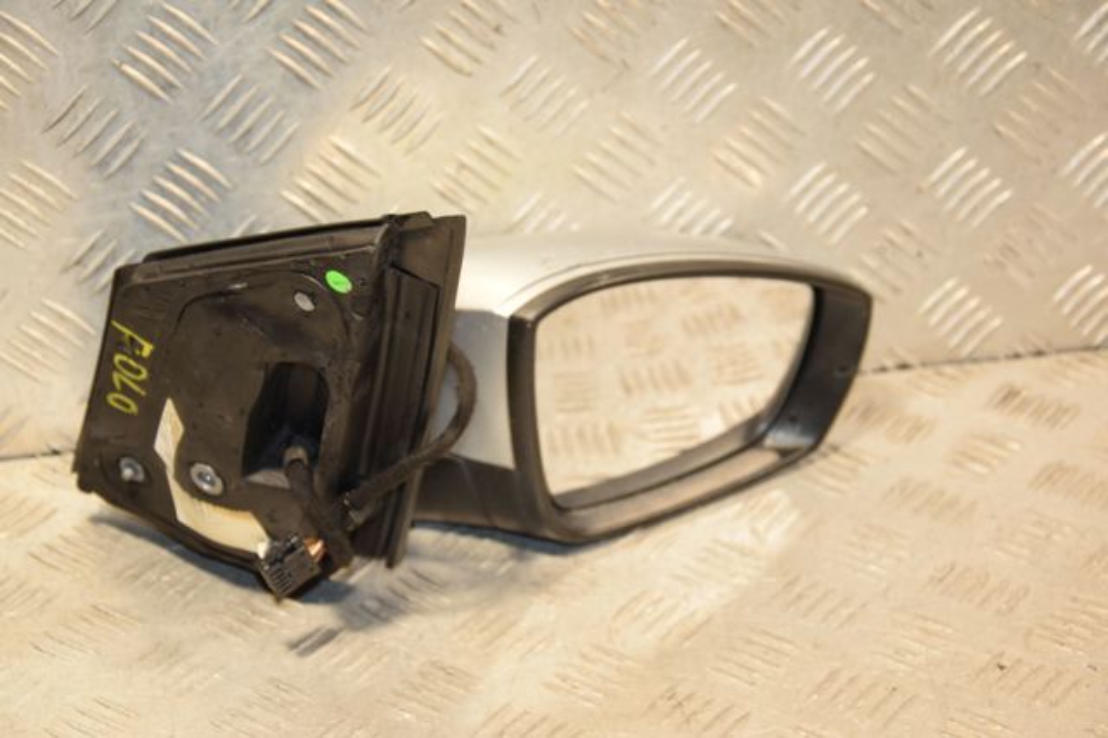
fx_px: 2676
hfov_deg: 23.4
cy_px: 369
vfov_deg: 15.7
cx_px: 554
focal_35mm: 87
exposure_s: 1/125
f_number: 5
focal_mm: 58
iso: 800
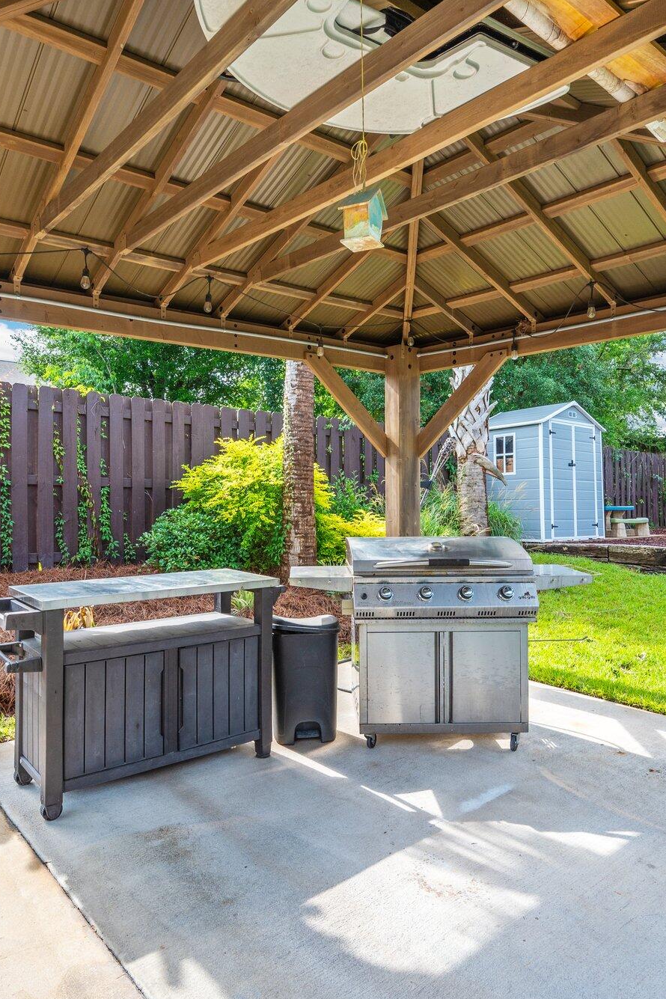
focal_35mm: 23
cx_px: 300
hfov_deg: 55.0
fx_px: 638
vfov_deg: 76.1
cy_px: 496
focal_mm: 15
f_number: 9
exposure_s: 1/100
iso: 100
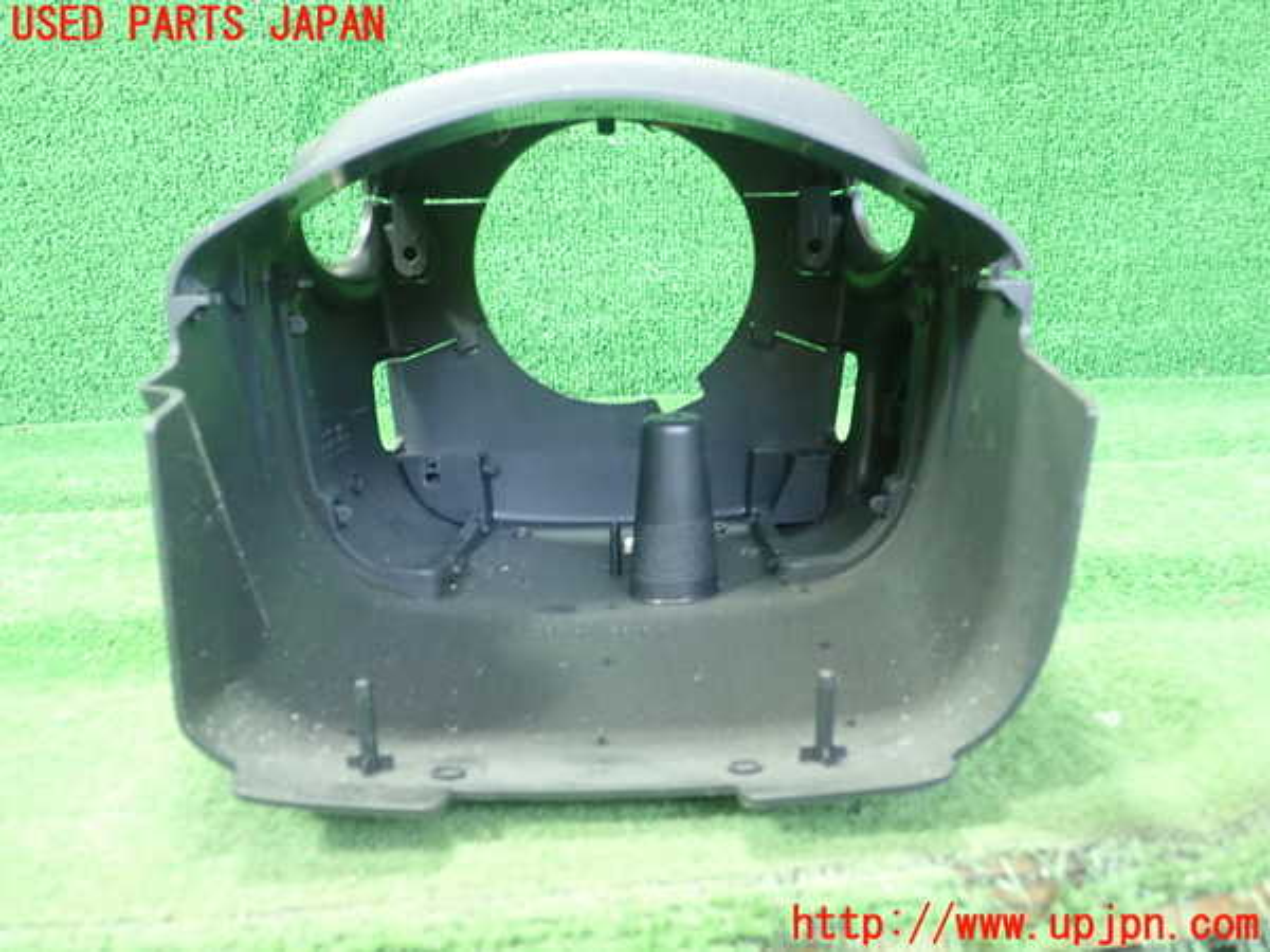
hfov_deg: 60.0
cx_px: 635
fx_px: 1101
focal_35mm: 30
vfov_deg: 46.8
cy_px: 476
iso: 800
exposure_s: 1/50
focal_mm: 5.5
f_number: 2.3
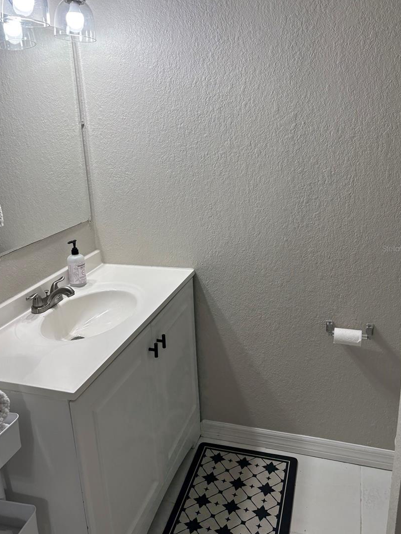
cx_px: 194
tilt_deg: -12.6
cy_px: 248
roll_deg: +3.7
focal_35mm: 29
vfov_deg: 61.6
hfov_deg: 48.2
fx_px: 448
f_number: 1.6
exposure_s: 1/120
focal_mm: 5.96
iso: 80
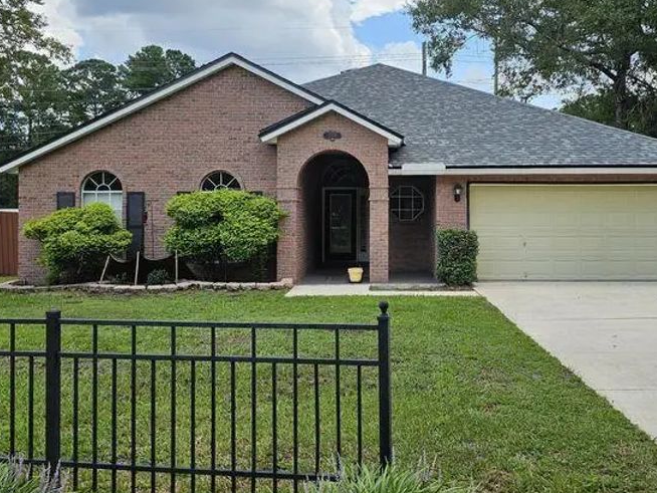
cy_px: 214
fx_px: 684
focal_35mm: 36
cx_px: 405
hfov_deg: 50.9
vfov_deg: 39.6
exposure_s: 1/557
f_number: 1.7
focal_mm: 6.3
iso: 12
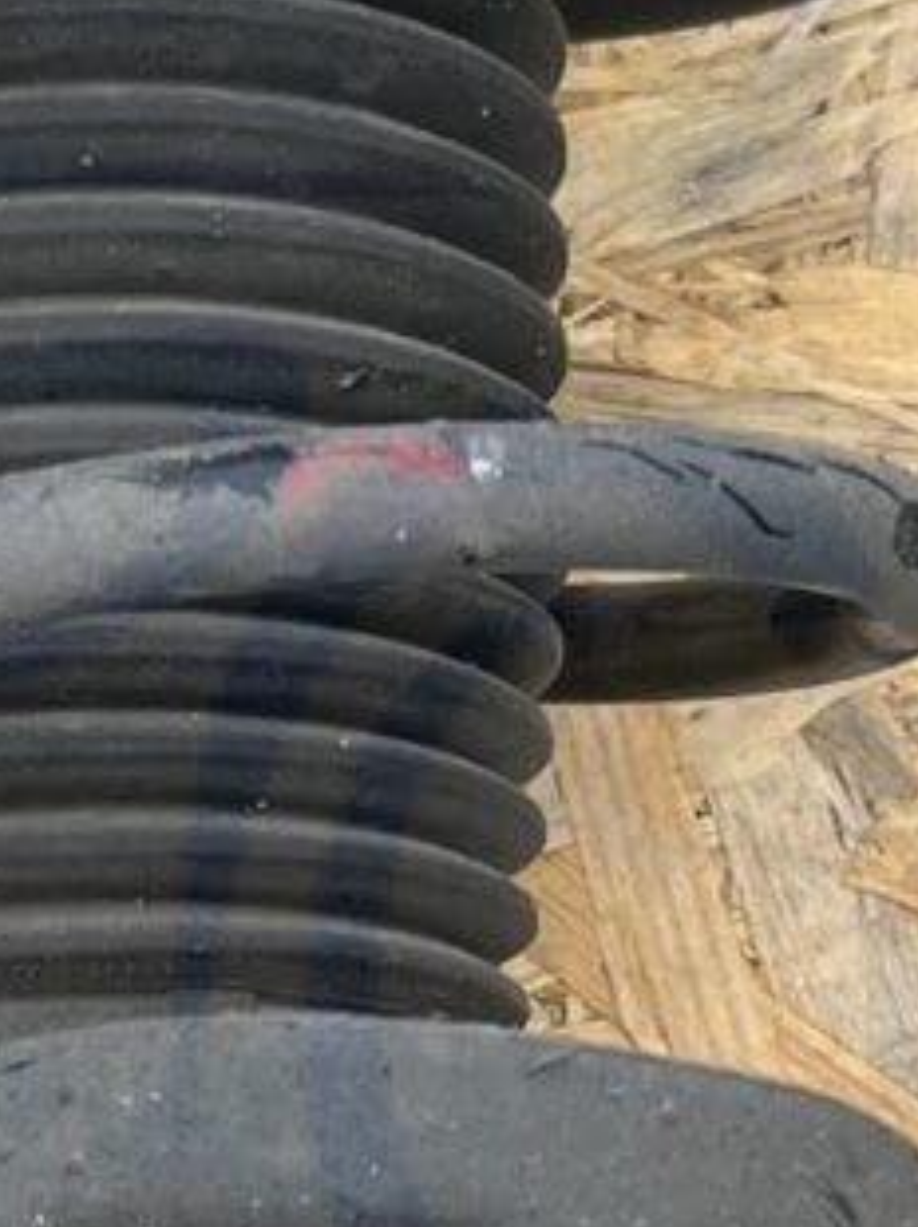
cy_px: 1437
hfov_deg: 8.6
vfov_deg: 11.3
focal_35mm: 172
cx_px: 356
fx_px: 6090
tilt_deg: -74.5
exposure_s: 1/1721
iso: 50
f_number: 1.6
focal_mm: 5.1
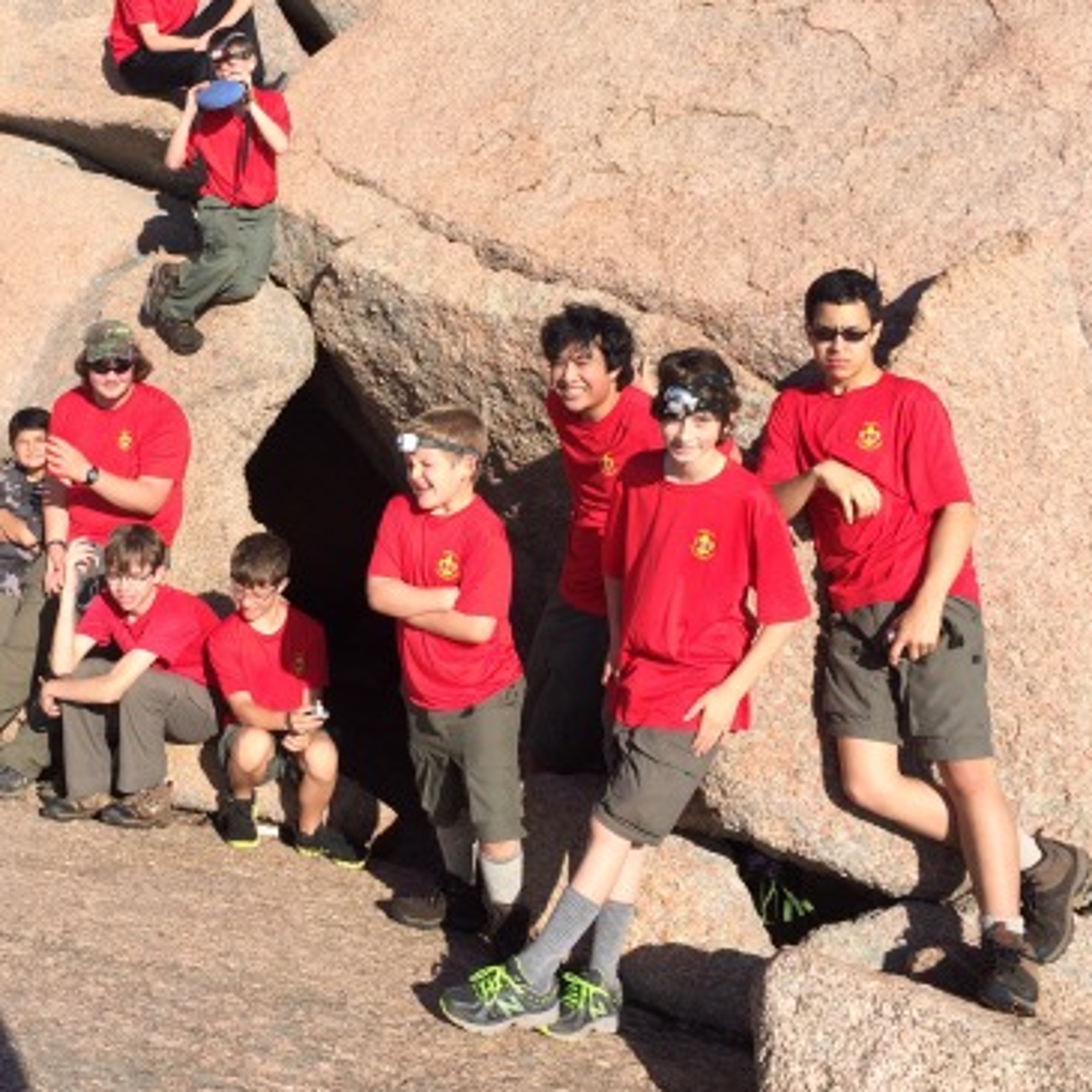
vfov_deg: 37.3
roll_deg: +2.4
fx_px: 1606
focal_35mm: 45
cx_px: 335
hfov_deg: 37.0
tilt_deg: -16.9
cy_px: 404
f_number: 2.2
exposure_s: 1/1709
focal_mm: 4.15
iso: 32
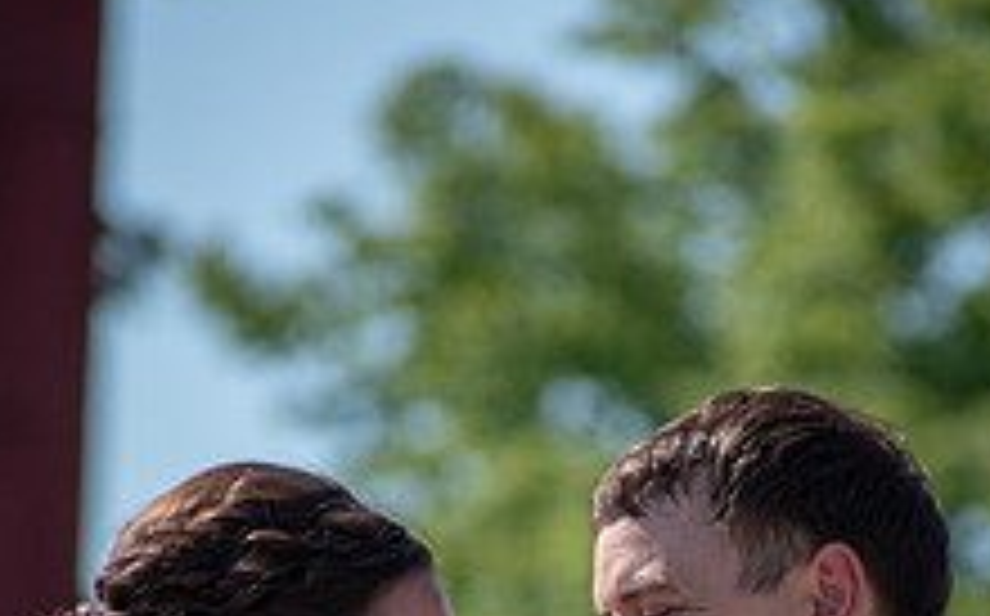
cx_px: 580
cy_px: 962
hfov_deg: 3.1
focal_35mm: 689
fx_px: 18571
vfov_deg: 1.9
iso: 400
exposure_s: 1/2000
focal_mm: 220
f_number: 5.6
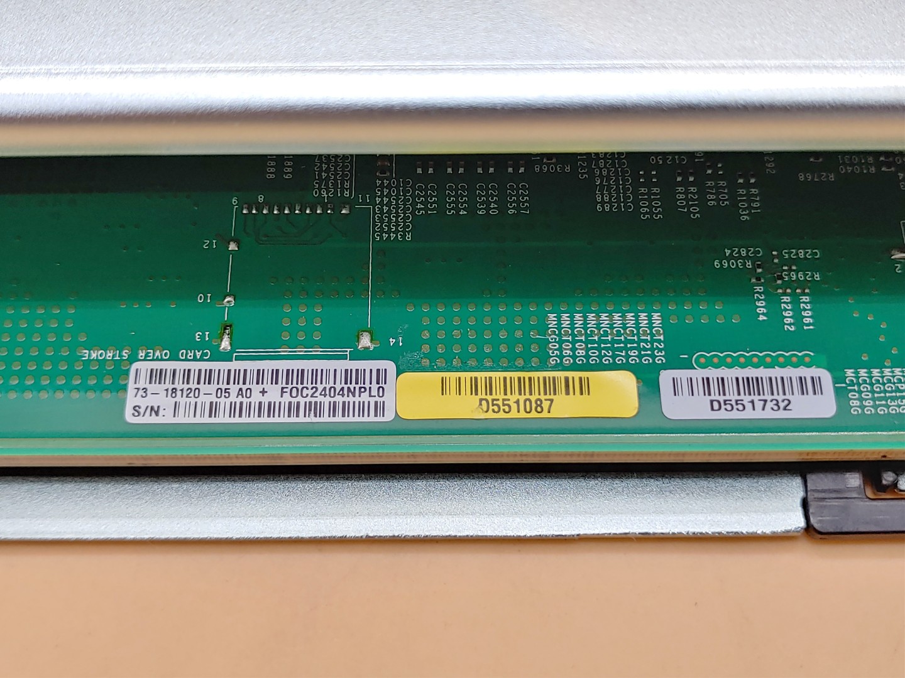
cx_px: 452
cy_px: 339
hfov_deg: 42.9
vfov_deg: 32.9
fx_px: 1150
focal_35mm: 44
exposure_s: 1/110
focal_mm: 4.36
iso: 50
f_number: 1.8
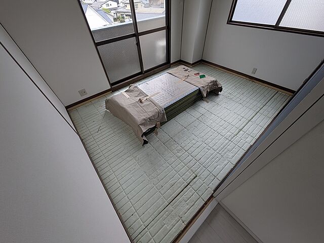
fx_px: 131
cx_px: 162
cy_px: 122
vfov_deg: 85.7
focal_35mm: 14
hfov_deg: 102.1
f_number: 2.2
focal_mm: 1.83
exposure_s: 1/232
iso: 32
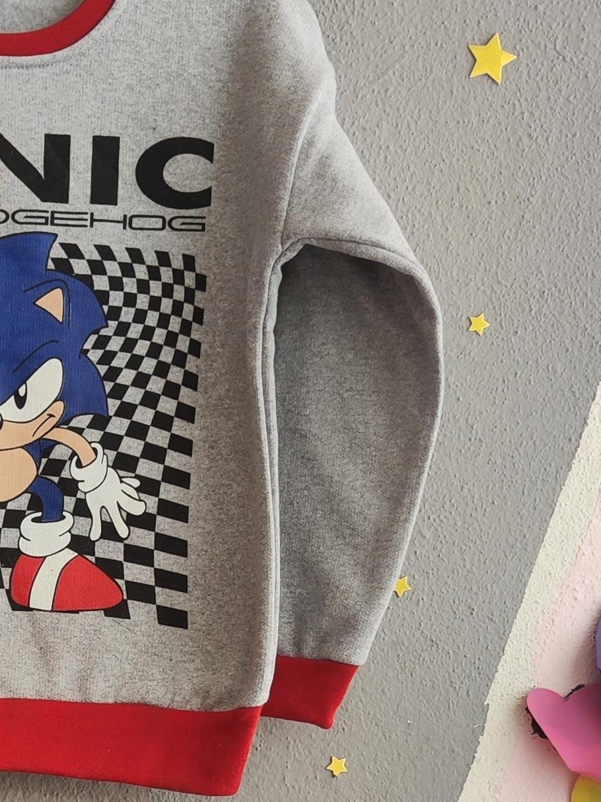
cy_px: 867
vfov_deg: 22.8
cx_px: -20
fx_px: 1876
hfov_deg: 17.7
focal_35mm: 81
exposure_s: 1/52.4
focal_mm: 5.59
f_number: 1.88
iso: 246
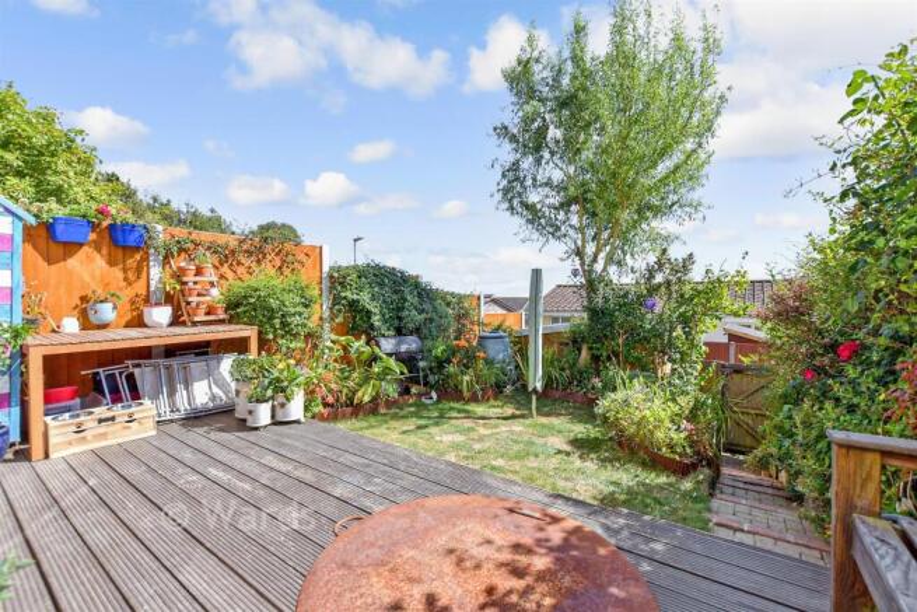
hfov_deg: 100.4
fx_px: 382
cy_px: 306
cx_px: 458
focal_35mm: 15
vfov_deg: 77.4
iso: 160
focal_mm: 10
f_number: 6.3
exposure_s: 1/320
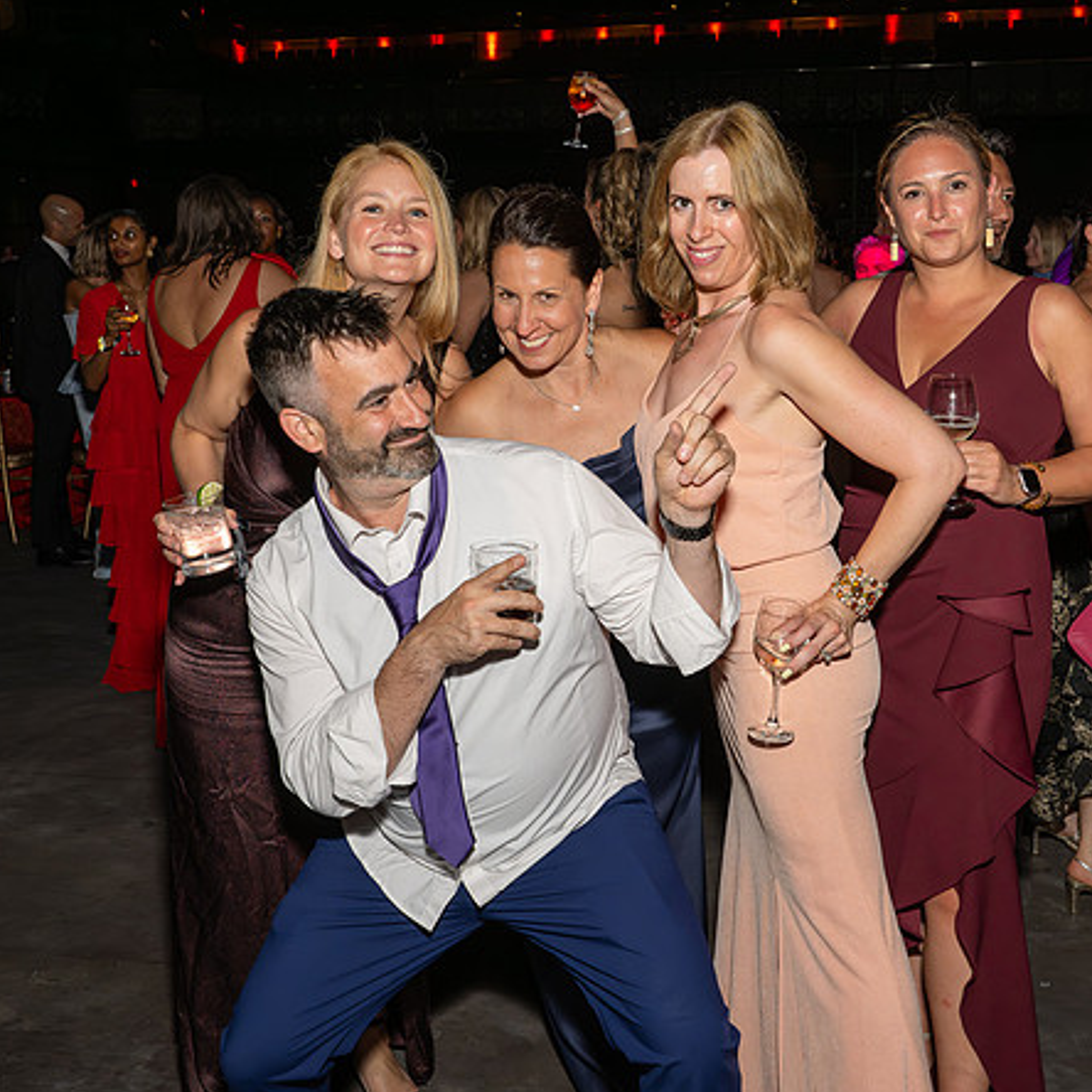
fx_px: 1463
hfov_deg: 40.8
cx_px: 623
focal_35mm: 41
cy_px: 516
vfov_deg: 40.9
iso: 800
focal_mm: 28
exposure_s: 1/250
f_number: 9
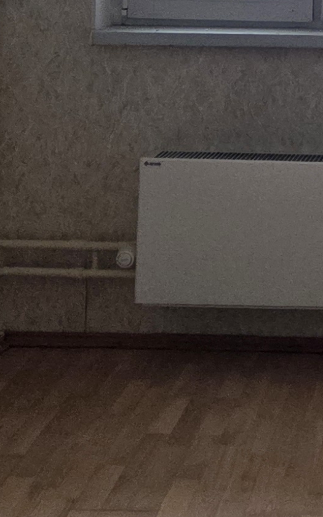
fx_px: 1635
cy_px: -116
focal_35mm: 116
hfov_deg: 10.9
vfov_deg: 17.1
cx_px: 476
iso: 400
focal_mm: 5.4
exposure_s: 1/100
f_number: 1.8
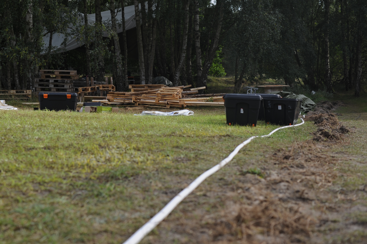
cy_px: 89
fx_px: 683
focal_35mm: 67
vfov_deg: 20.2
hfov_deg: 29.9
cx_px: 127
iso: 200
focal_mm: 50
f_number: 4
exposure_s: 1/1250
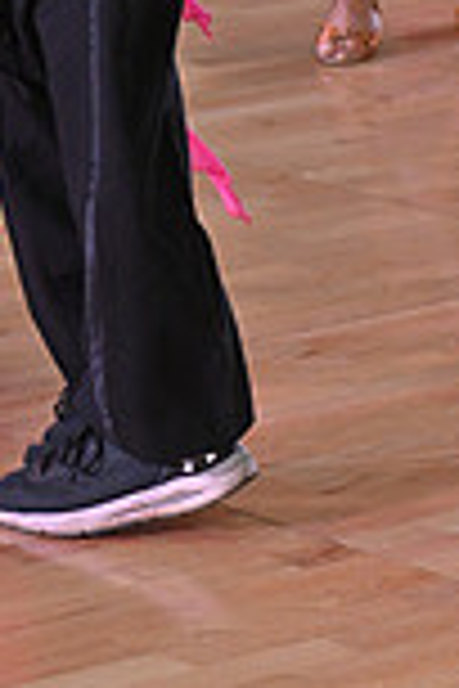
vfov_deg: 7.7
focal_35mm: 265
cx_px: -151
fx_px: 5068
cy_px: -193
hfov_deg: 5.2
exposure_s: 1/320
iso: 2000
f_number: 5
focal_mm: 70
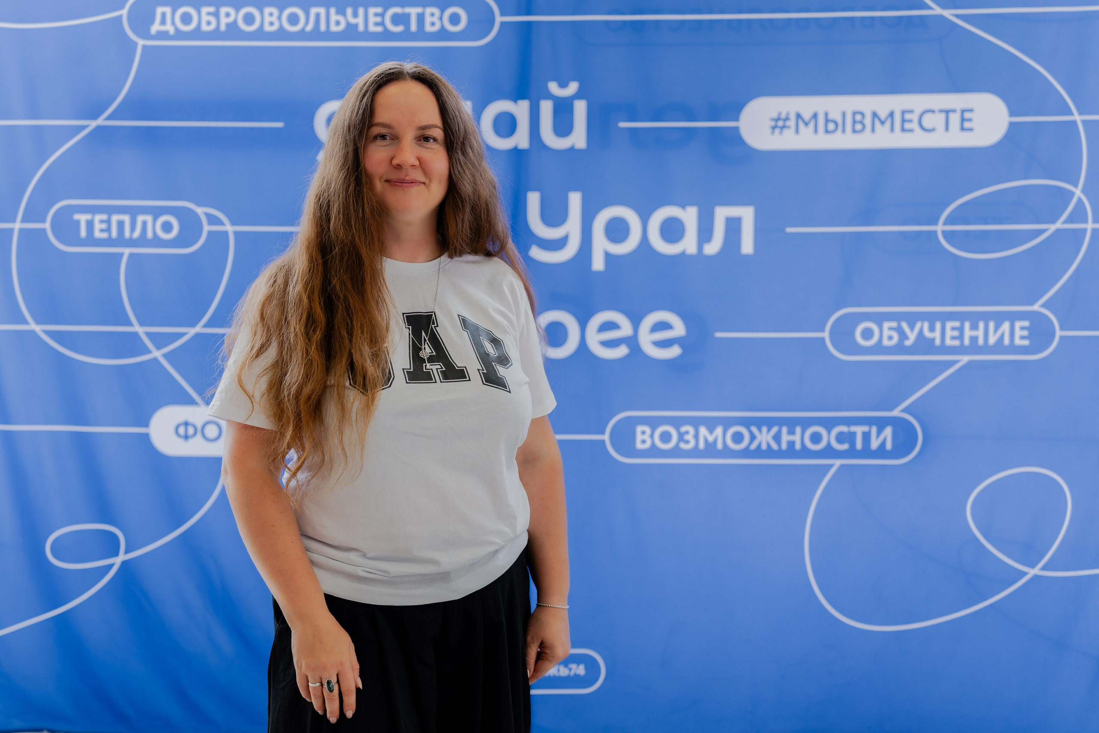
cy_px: 384
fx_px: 1568
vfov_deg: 26.3
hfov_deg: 38.6
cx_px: 550
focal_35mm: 51
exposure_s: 1/200
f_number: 2.8
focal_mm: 49
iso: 1000
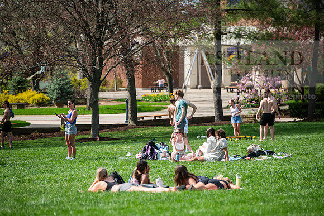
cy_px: 108
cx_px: 162
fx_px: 1800
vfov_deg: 6.9
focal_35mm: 200
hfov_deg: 10.3
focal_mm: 200
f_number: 4
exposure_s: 1/640
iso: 125
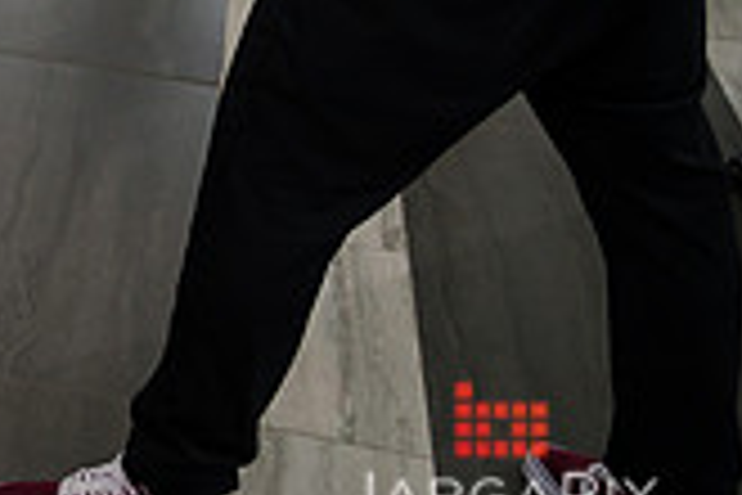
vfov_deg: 13.5
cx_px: -531
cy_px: -252
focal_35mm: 95
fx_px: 1958
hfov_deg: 17.9
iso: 400
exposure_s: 1/200
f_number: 3.2
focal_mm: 27
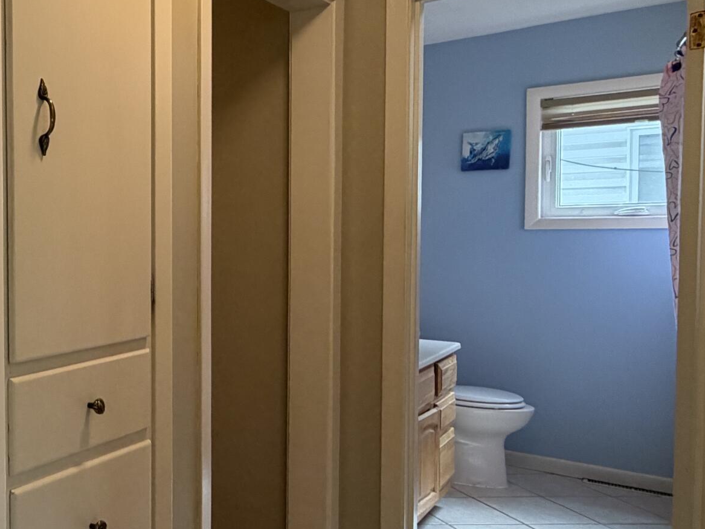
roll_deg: +0.7
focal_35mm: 36
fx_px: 733
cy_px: 258
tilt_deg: -1.7
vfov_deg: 39.6
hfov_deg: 42.0
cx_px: -48
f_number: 2.2
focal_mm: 2.22
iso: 320
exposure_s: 1/120
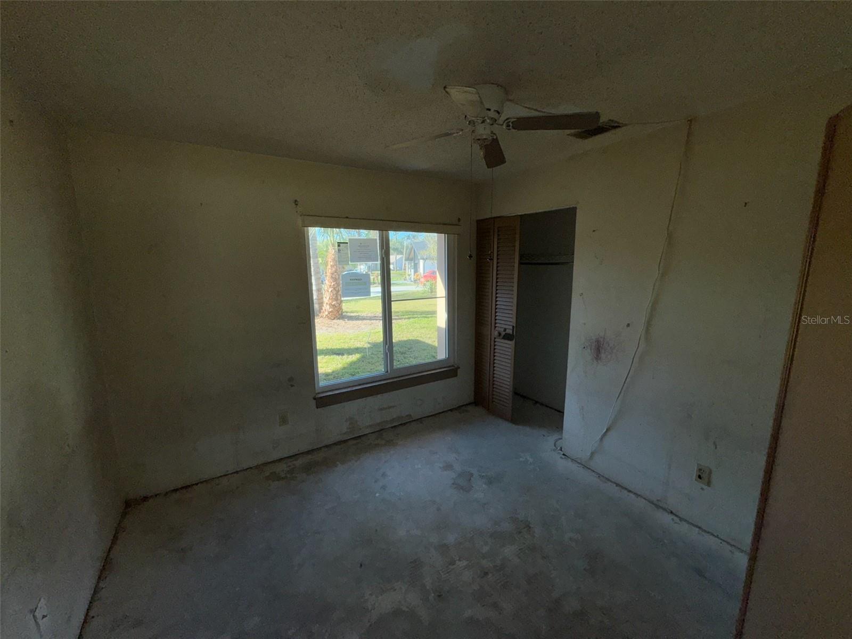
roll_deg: +0.2
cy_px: 320
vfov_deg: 85.7
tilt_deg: -9.2
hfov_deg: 102.1
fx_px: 345
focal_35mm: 14
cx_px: 426
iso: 32
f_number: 2.2
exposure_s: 1/321
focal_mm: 2.22
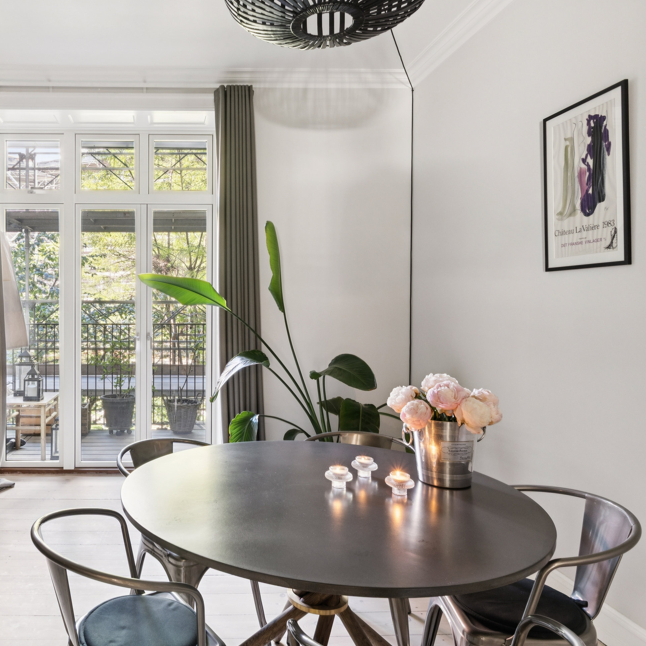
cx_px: 176
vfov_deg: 62.0
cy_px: 321
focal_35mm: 25
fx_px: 538
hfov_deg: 59.3
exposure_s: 1/13
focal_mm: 12.9
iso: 400
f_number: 7.1
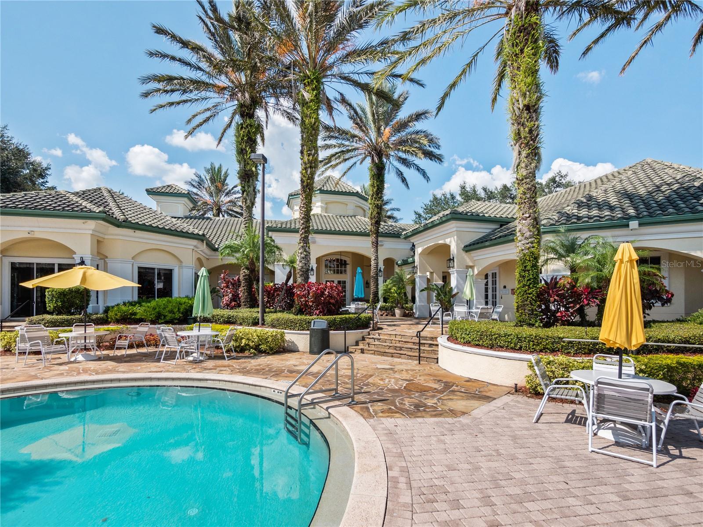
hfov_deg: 94.5
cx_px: 352
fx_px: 325
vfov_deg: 78.1
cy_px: 264
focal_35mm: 16
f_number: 11
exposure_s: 1/800
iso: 200
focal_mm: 8
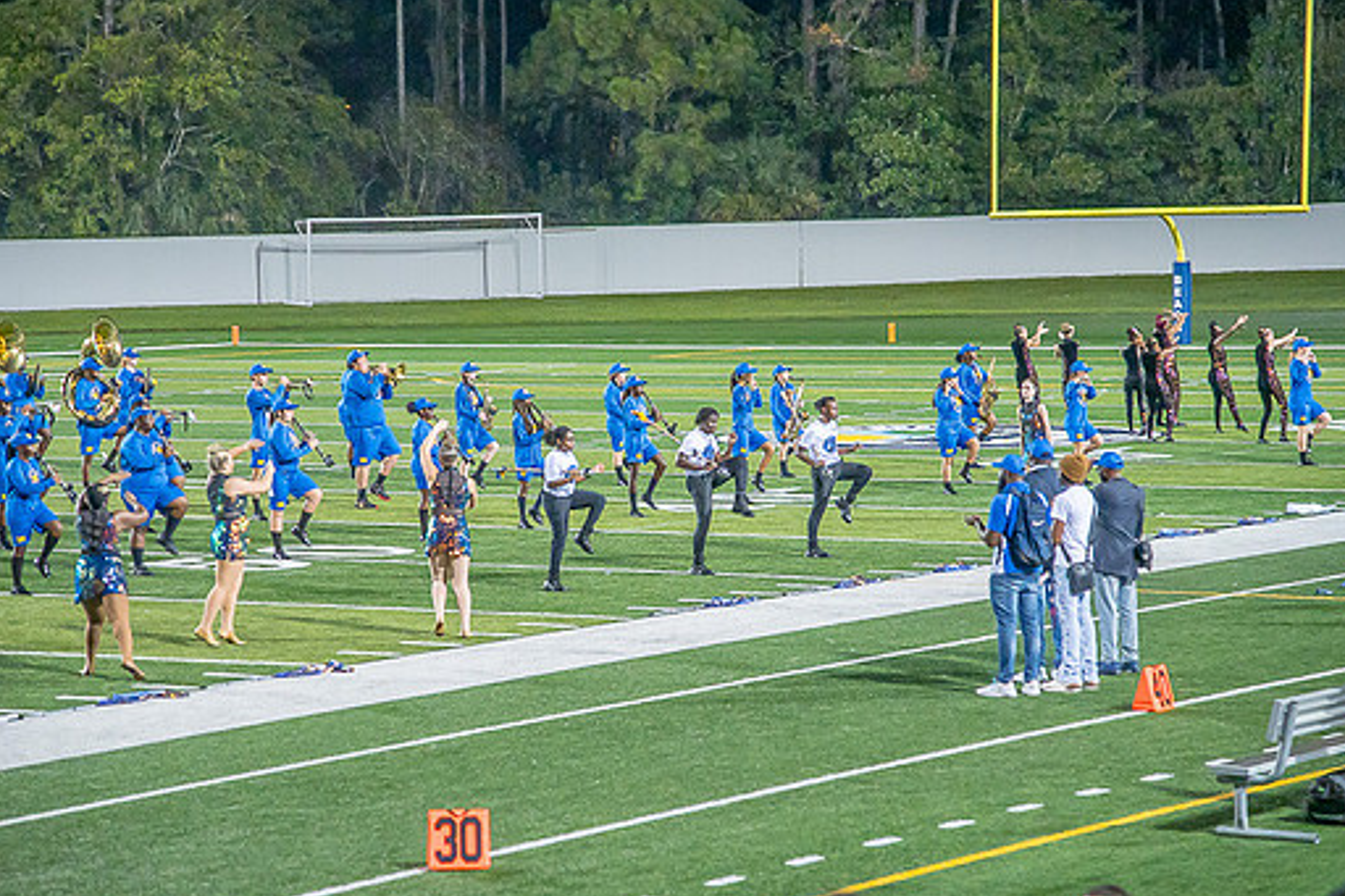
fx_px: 5079
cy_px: 476
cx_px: 654
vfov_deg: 10.1
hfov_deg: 15.1
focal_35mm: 136
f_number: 4
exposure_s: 1/200
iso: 2000
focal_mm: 120
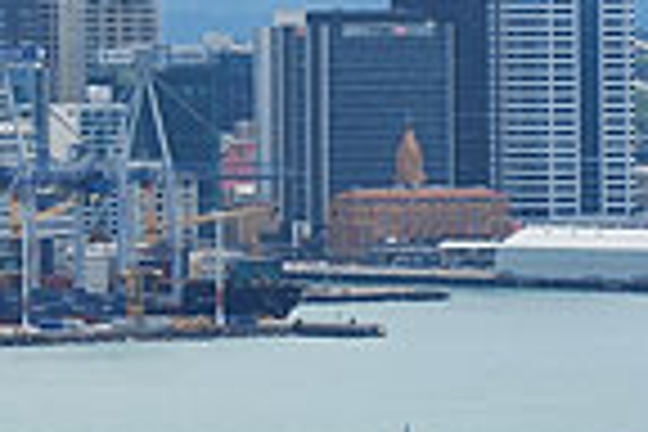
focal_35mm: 543
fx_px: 9773
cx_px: -338
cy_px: -88
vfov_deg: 2.5
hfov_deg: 3.8
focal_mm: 116
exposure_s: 1/250
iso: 125
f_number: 10
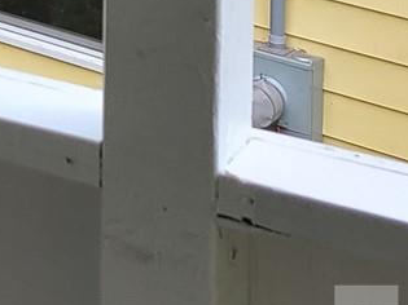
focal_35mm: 169
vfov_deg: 8.0
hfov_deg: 10.2
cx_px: -579
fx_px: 1991
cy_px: -454
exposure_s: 1/194
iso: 40
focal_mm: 5.4
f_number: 1.8
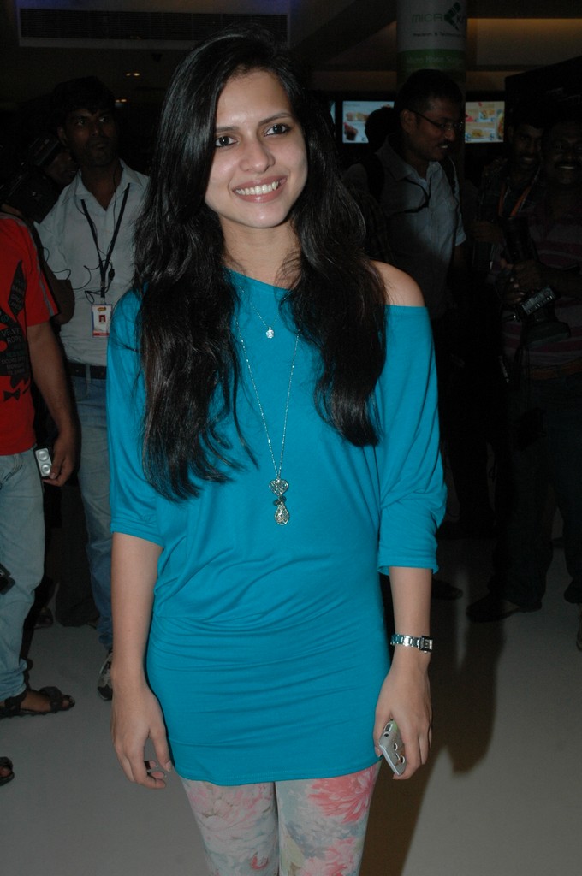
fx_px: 1131
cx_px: 291
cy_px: 438
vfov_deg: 42.4
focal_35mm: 46
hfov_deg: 28.9
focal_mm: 31
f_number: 7.1
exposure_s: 1/125
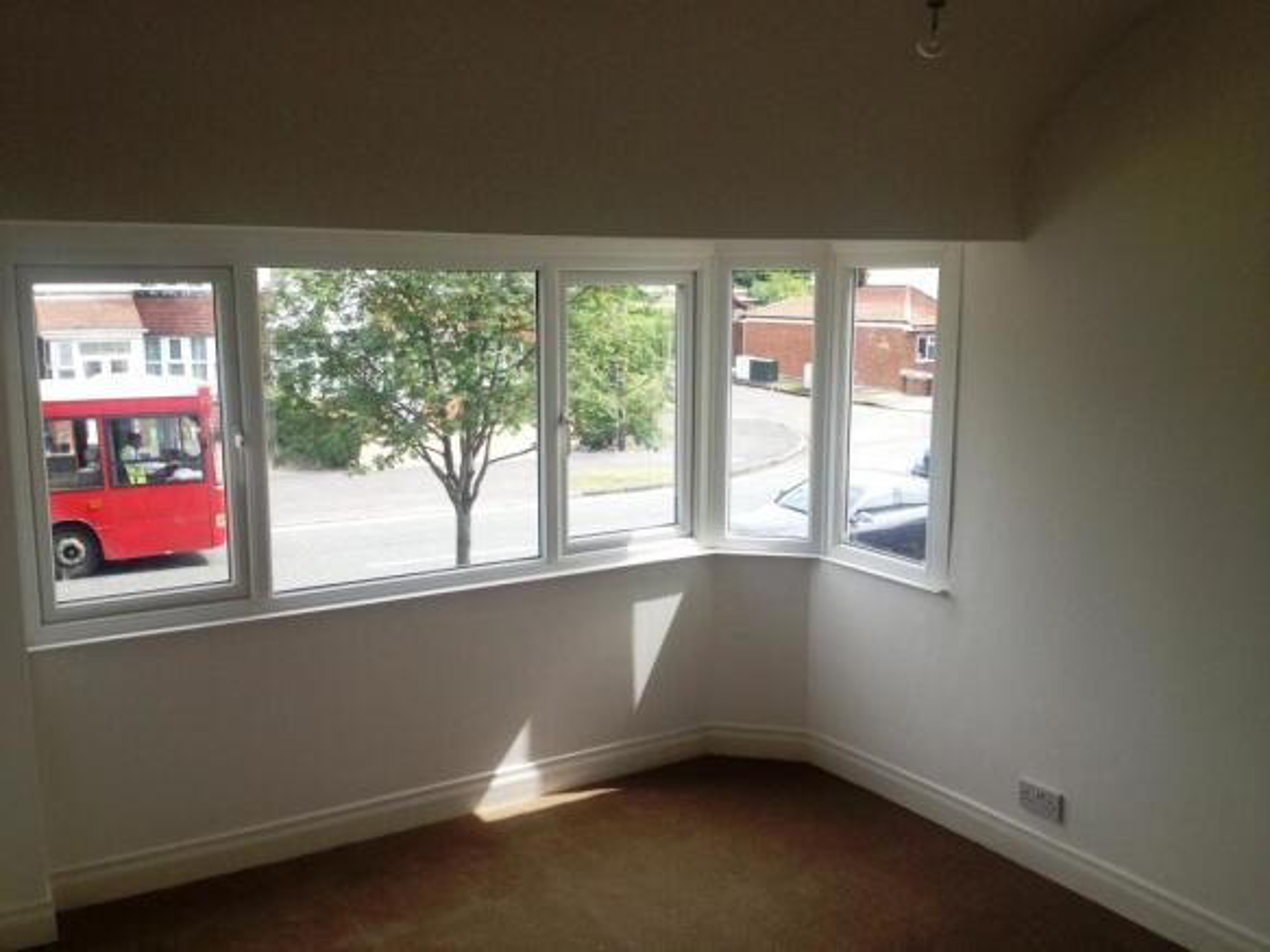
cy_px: 476
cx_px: 635
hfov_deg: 52.6
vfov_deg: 40.7
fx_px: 1284
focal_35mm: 35
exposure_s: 1/497
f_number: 2.4
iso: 80
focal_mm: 4.28
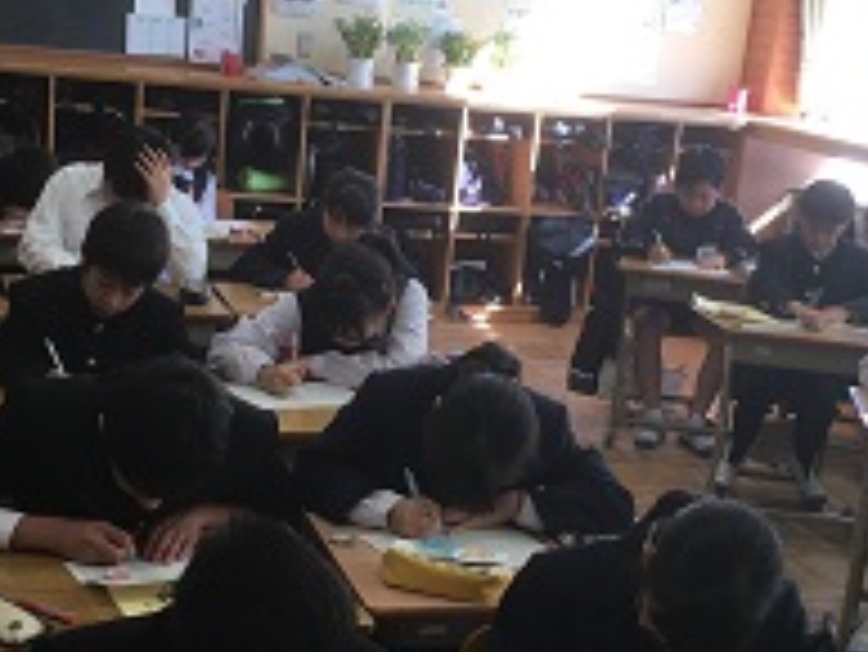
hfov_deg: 32.2
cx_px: 405
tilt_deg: -15.7
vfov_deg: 24.4
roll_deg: -5.2
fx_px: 1505
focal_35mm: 60
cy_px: 405
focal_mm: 4.15
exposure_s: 1/120
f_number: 2.2
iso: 32
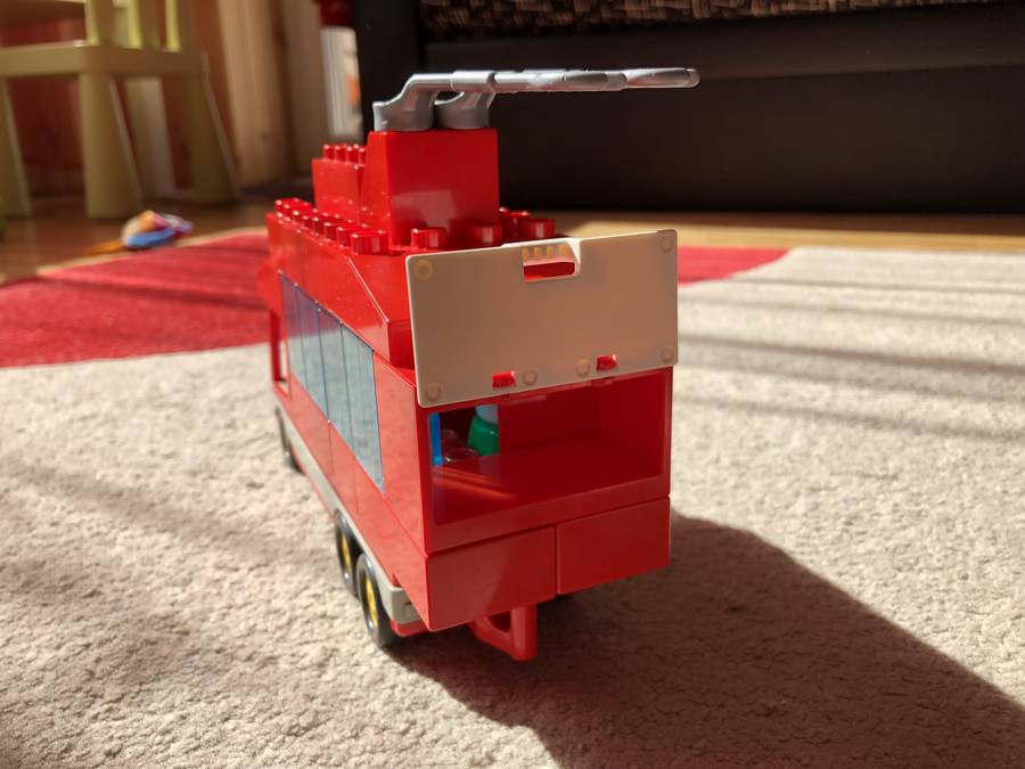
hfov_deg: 63.4
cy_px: 384
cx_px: 512
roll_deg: +2.0
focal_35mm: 28
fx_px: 829
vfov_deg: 49.7
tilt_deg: -16.6
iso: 20
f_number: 1.8
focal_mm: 4
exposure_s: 1/398
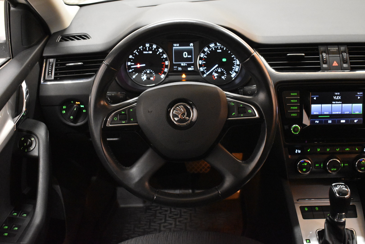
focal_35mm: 38
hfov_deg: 51.3
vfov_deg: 35.5
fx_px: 380
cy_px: 122
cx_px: 182
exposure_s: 1/40
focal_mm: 25
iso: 7200
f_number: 4
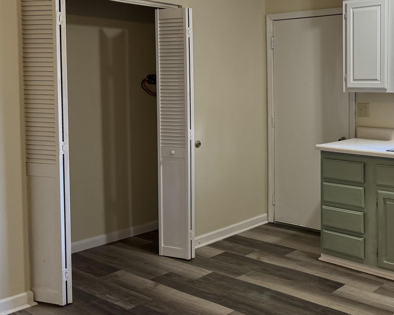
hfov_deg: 41.7
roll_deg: +0.5
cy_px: 108
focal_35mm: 41
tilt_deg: -3.8
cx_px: 344
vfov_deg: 36.2
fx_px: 478
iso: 200
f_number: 1.78
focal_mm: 6.76
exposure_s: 1/120
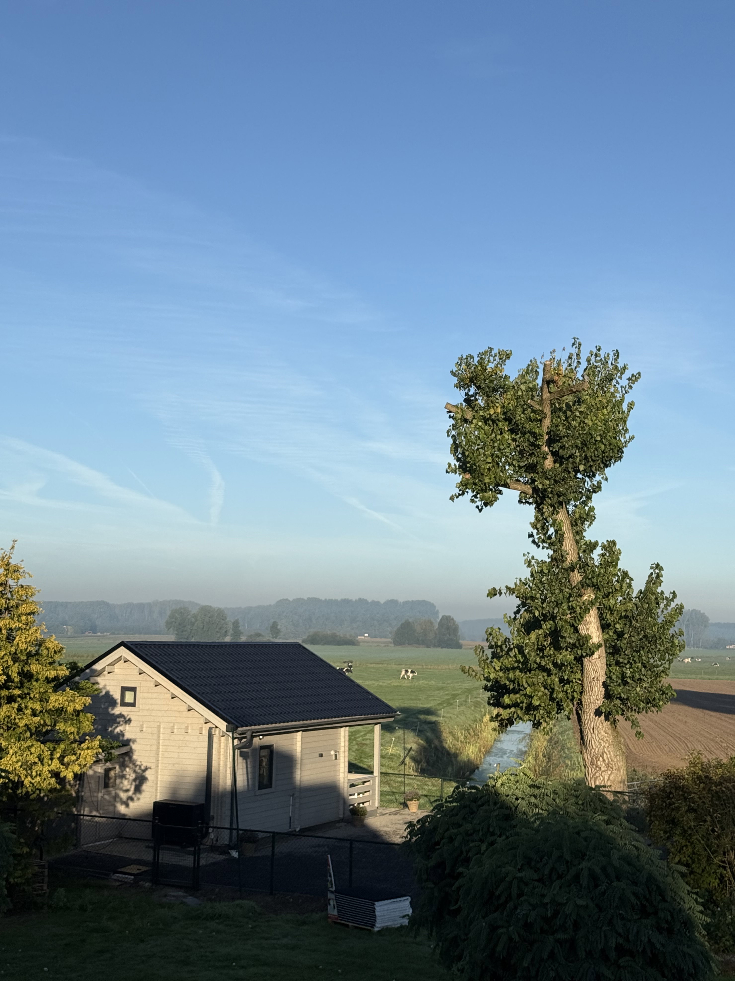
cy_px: 491
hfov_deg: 29.7
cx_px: 364
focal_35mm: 49
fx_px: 1387
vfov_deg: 38.9
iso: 64
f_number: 1.78
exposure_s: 1/4878
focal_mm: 6.76
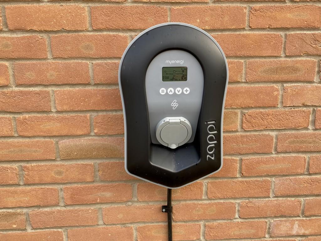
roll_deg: -1.4
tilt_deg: -11.6
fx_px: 241
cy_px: 120
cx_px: 160
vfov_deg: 53.1
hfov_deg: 67.3
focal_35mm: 26
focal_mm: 4.25
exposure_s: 1/159
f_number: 1.8
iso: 32
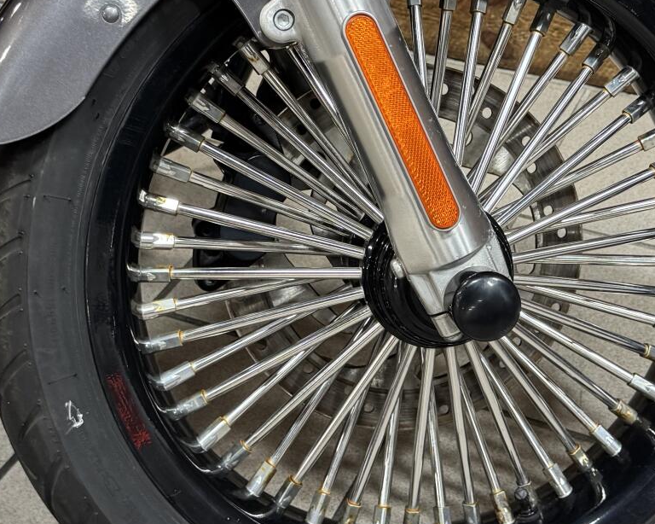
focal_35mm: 61
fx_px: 1182
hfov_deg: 30.9
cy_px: 247
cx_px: 378
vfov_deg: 25.0
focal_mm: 6.76
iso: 250
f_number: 1.78
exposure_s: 1/60
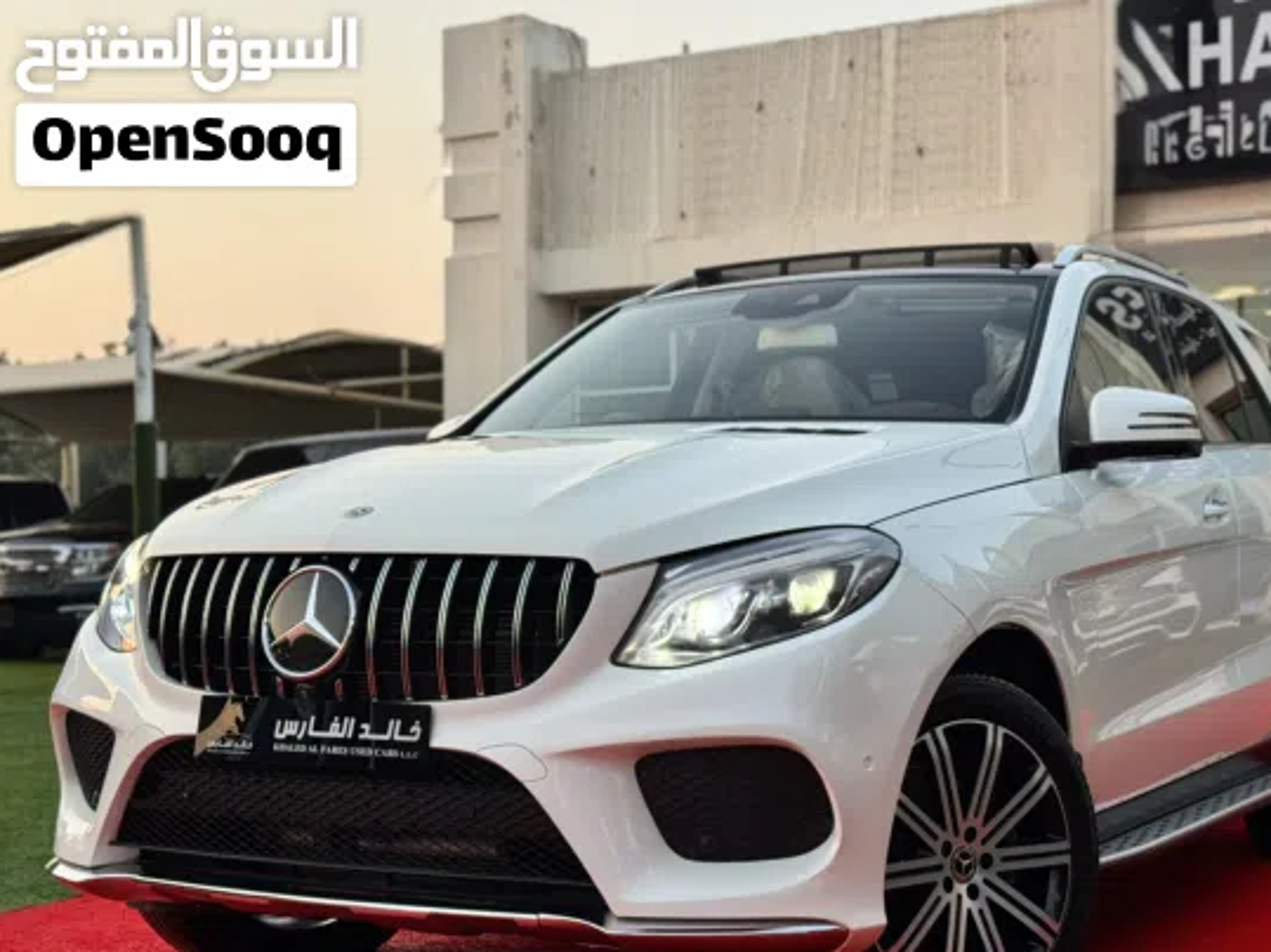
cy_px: 525
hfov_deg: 33.7
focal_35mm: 57
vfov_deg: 25.6
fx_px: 2092
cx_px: 712
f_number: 1.78
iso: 64
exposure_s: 1/294
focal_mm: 6.76
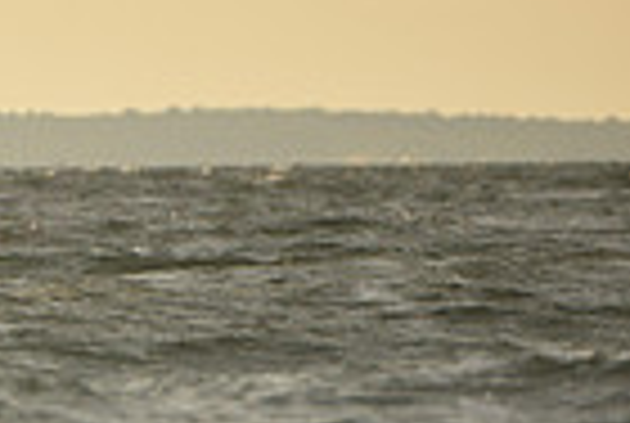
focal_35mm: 826
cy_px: 79
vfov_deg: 1.7
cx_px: -657
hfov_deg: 2.5
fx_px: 14486
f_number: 4.5
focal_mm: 200
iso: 250
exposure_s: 1/1000
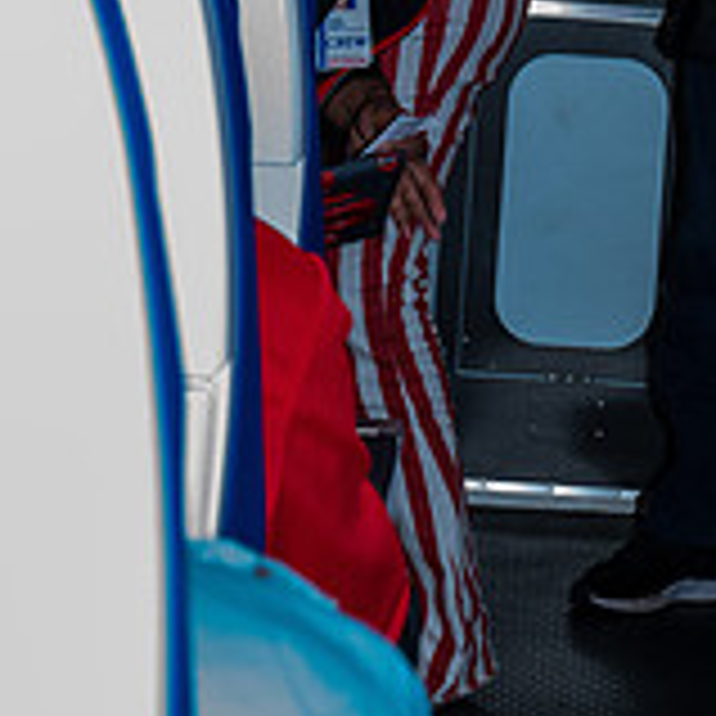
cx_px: 525
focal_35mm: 151
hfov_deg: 11.5
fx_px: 3534
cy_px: -117
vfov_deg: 11.4
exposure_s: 1/80
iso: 12800
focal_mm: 63
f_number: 11
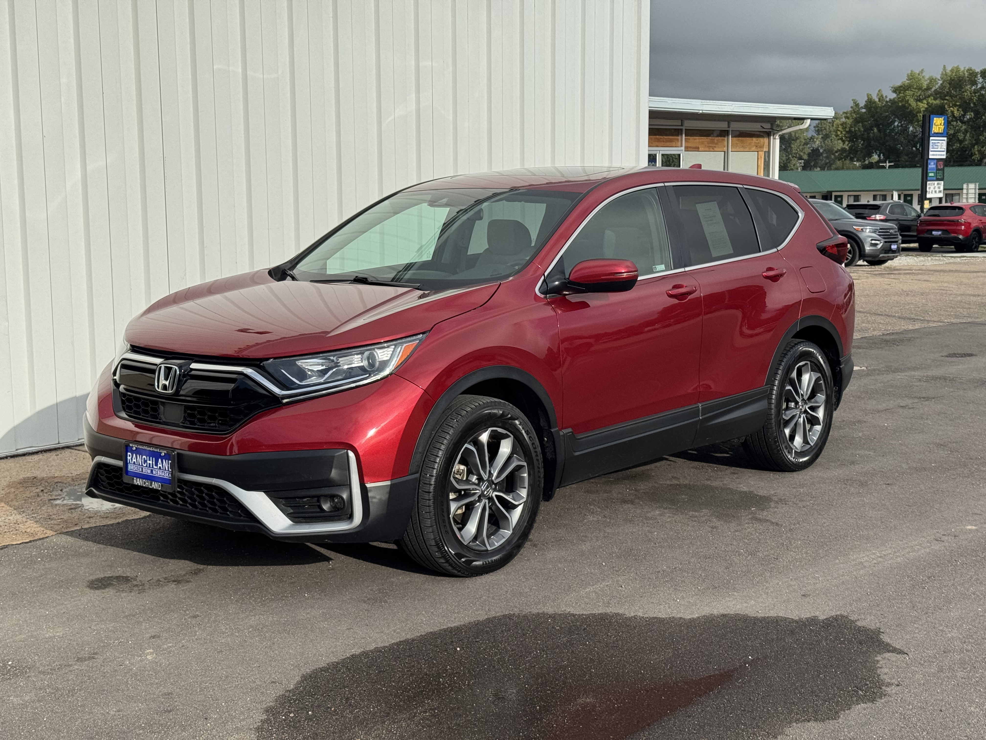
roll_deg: +0.4
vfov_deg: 30.3
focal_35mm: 48
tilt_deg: -8.2
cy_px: 370
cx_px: 493
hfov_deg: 39.7
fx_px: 1367
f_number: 1.78
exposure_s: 1/6410
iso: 64
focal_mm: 6.76
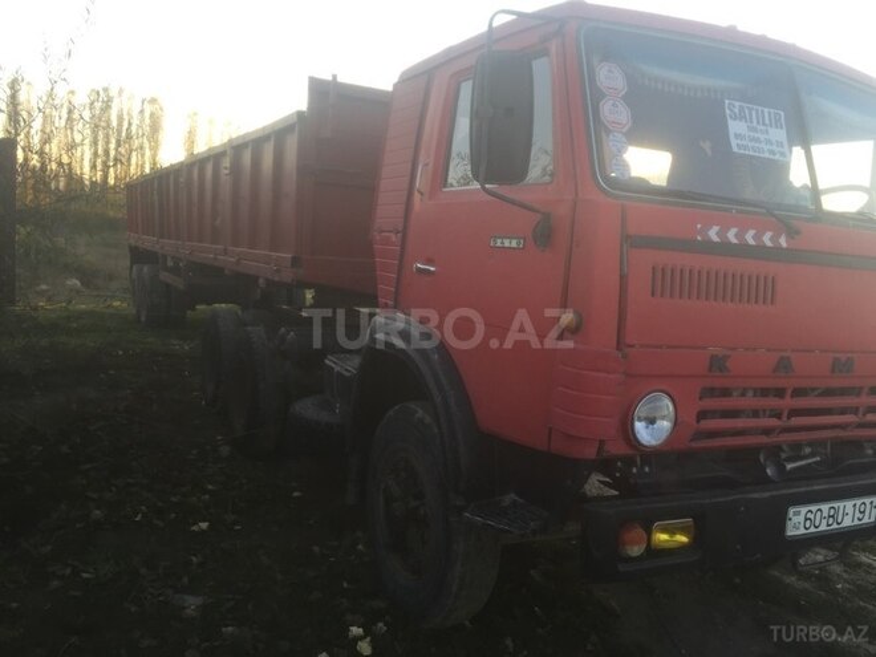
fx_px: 734
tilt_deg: -3.8
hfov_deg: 61.7
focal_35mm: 29
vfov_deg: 48.2
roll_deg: -5.2
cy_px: 328
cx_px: 438
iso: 32
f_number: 2.2
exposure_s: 1/177
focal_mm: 4.15
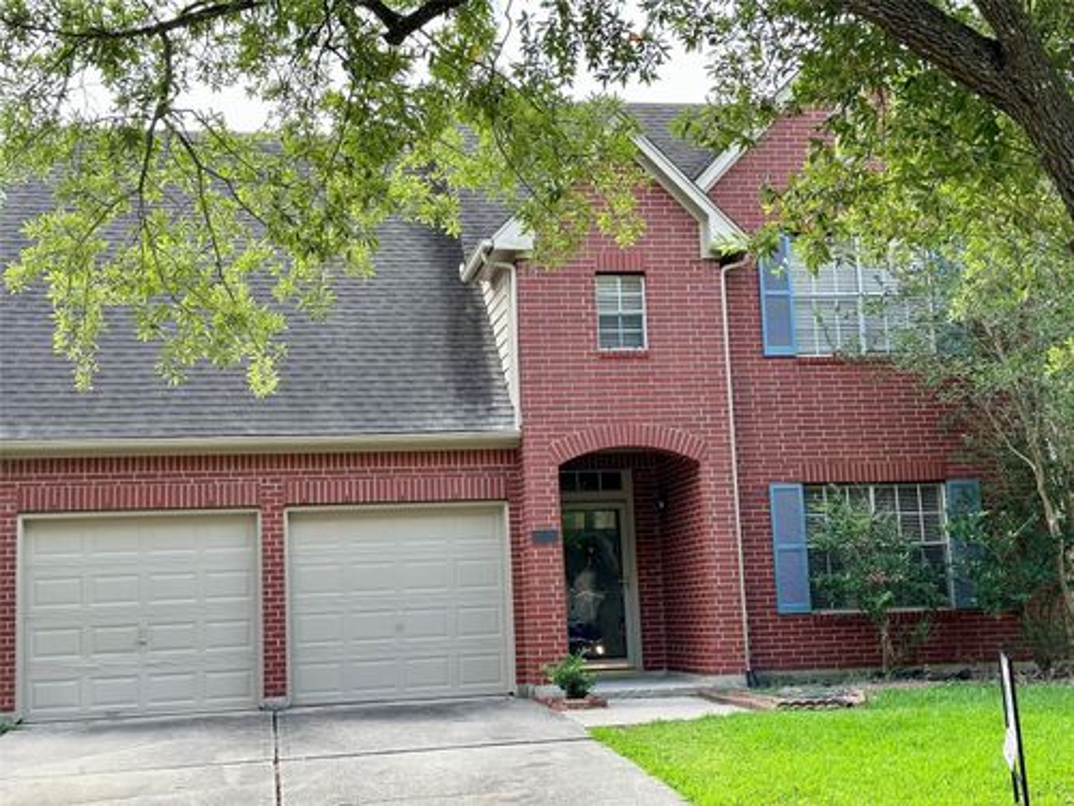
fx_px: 1489
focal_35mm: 48
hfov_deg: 39.7
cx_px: 537
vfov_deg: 30.3
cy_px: 403
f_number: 1.78
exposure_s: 1/305
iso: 64
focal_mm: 6.86
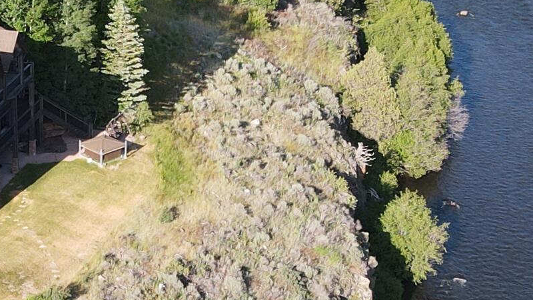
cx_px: 110
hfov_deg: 21.5
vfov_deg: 12.1
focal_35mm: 98
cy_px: 358
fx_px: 1385
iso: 100
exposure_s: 1/250
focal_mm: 4.5
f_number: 2.8
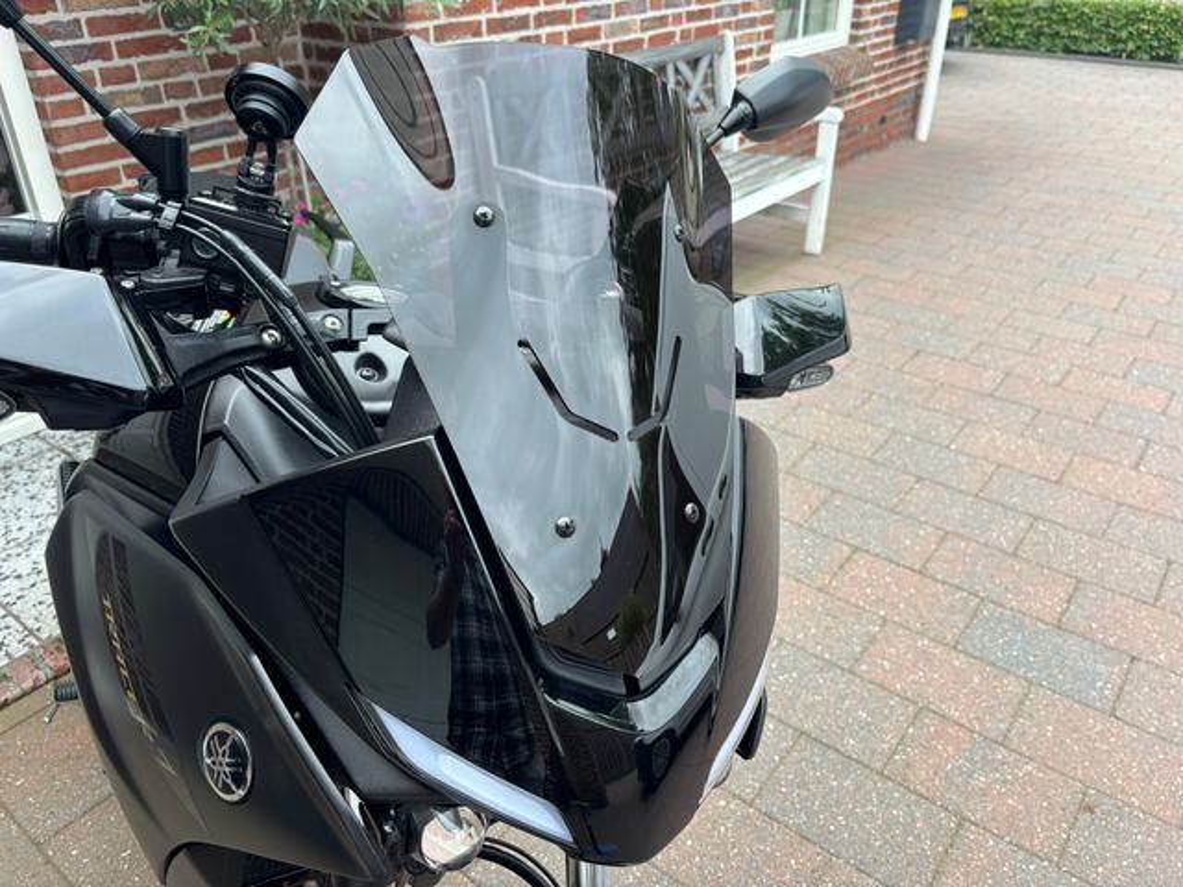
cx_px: 592
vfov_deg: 53.1
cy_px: 444
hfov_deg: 67.3
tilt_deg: -30.3
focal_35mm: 26
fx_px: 889
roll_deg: +0.8
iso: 40
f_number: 1.6
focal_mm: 5.96
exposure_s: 1/200
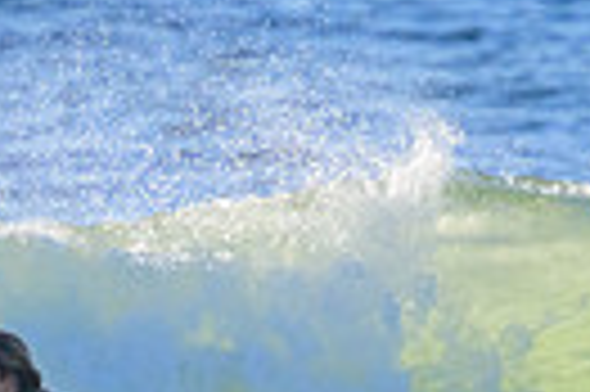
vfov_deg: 0.4
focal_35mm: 3546
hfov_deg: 0.6
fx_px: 58042
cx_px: -131
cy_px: 692
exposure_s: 1/2000
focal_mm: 800
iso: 1250
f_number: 11
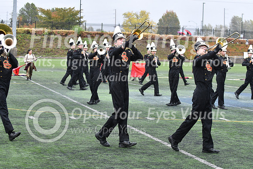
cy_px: 84
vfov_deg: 13.0
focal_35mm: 105
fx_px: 738
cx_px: 126
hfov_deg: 19.5
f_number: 4
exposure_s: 1/500
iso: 1000
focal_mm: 70
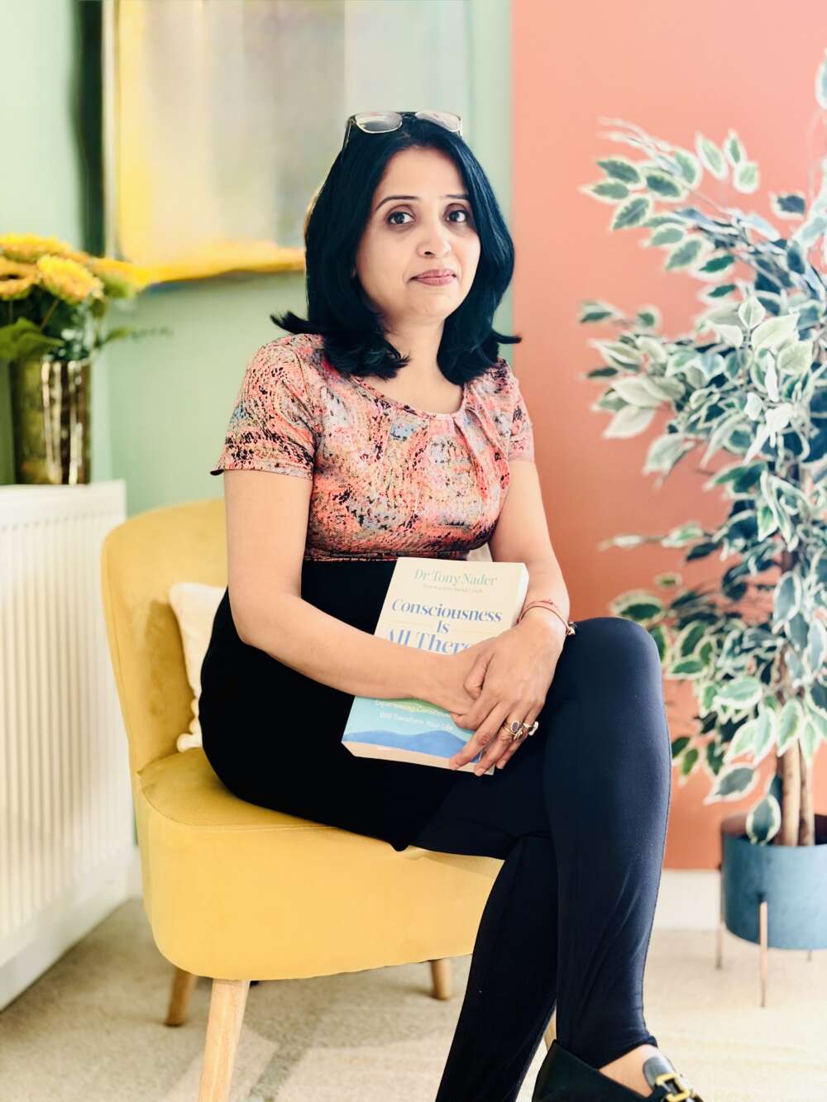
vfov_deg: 39.7
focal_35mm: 48
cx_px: 414
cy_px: 551
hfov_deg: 30.3
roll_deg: +0.8
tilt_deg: -4.9
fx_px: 1529
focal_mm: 6.76
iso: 1000
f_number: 1.78
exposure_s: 1/15
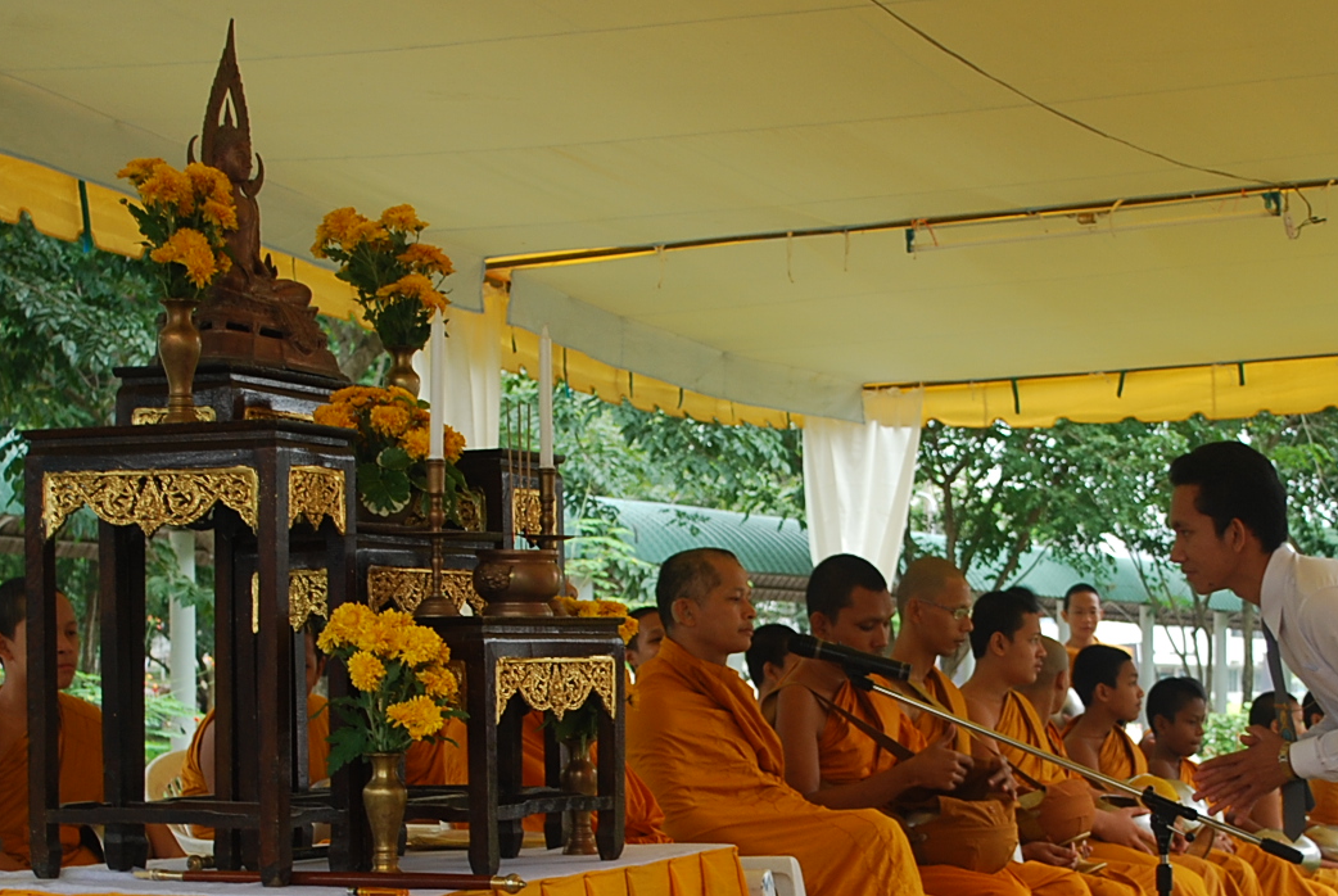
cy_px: 750
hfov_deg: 25.9
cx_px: 749
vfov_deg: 17.4
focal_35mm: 78
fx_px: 2903
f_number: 4.5
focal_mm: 28
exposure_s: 1/25
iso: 200
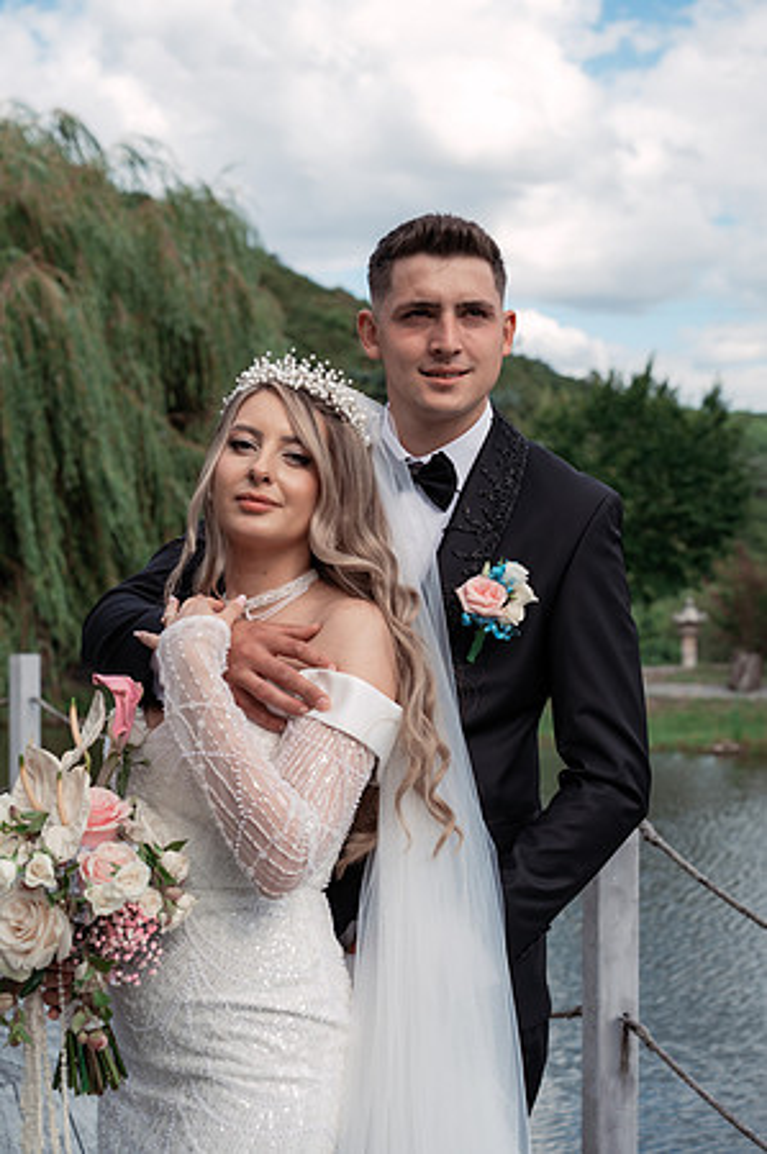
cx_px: 384
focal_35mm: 53
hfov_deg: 25.5
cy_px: 577
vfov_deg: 37.6
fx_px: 1698
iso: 160
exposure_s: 1/500
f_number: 4.5
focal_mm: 53
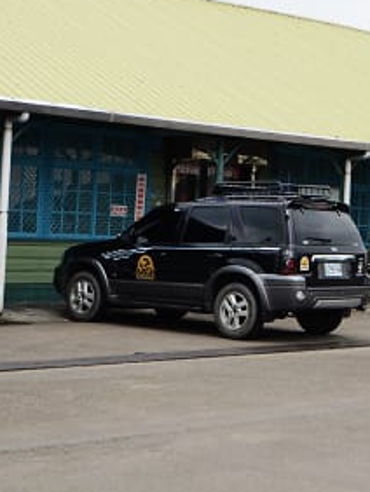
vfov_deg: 22.6
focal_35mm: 86
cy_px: 139
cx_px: 345
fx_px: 1225
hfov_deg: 16.9
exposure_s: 1/2000
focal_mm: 27
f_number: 4
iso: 800
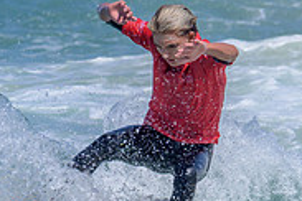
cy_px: 263
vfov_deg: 0.9
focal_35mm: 1520
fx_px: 12750
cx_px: 321
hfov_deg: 1.4
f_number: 11
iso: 640
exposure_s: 1/2000
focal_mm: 400
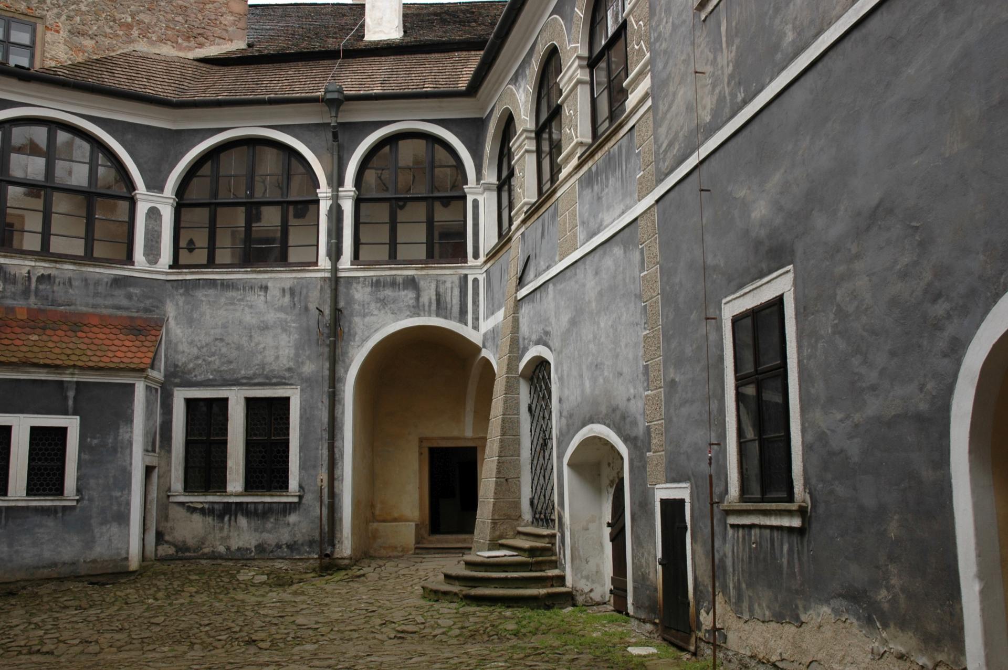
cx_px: 504
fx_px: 923
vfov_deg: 39.9
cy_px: 335
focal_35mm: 33
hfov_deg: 57.3
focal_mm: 22
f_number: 7.1
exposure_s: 1/200
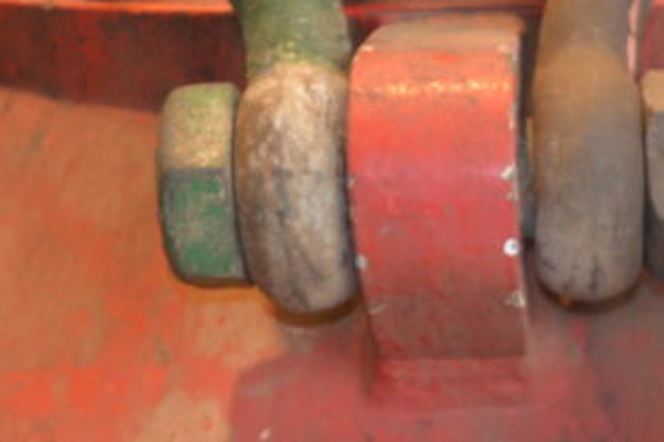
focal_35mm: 103
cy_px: 554
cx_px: 696
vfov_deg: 12.9
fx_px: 1892
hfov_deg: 19.2
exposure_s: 1/60
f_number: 3.8
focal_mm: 21
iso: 800
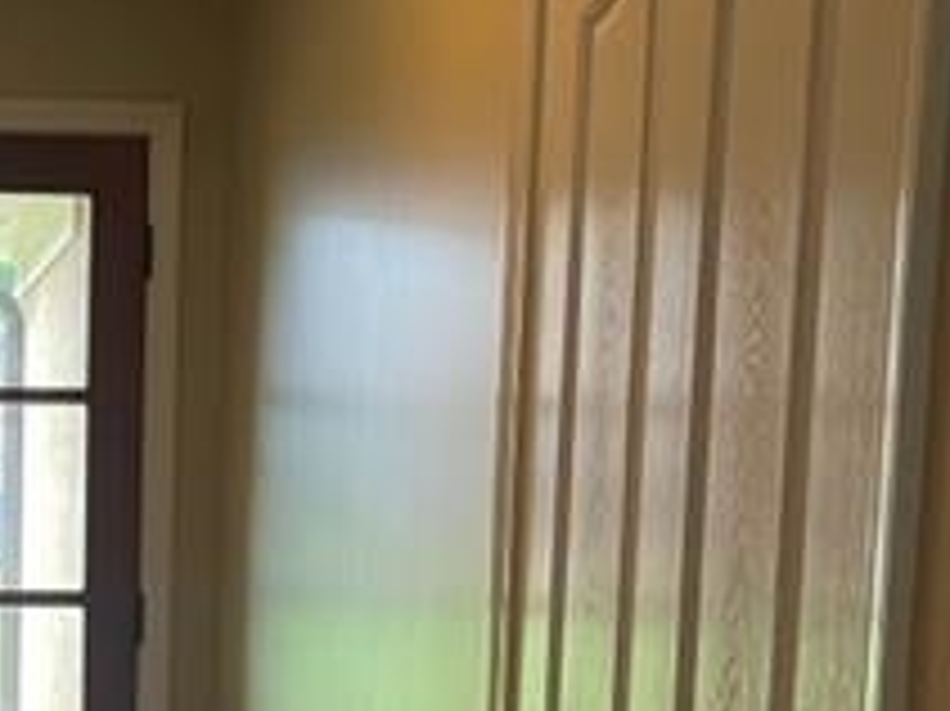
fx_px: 2167
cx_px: 18
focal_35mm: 79
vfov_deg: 18.2
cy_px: 693
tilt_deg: -5.0
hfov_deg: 23.7
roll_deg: -0.5
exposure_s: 1/60
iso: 125
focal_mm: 5.1
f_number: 1.6
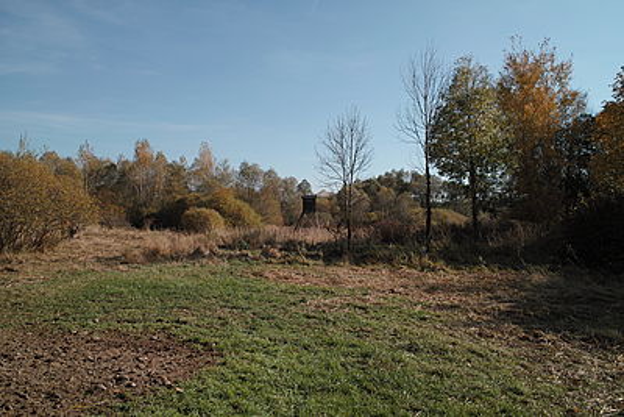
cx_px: 312
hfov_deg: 65.5
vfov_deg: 46.4
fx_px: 485
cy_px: 208
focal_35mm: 28
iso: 100
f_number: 7.1
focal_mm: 16.6
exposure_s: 1/320
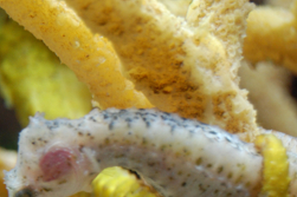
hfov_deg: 12.6
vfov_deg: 8.5
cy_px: 190
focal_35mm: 161
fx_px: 1327
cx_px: 18
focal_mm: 55
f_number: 5.6
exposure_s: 1/20
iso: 800
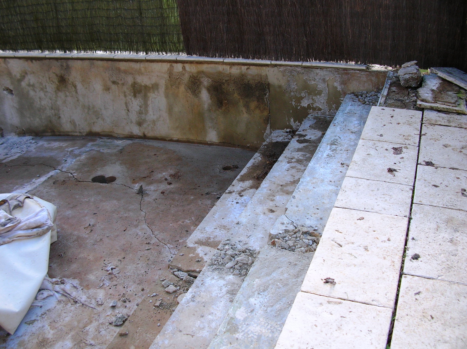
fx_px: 472
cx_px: 234
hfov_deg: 52.7
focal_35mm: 35
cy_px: 174
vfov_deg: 40.6
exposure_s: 1/216
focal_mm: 5.8
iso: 50
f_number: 2.8
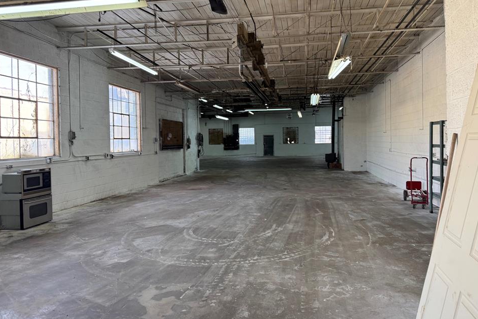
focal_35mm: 27
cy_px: 152
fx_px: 358
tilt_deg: -0.5
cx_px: 256
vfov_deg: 47.9
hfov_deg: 67.3
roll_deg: +1.2
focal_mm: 6.76
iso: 160
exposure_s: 1/121
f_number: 1.78
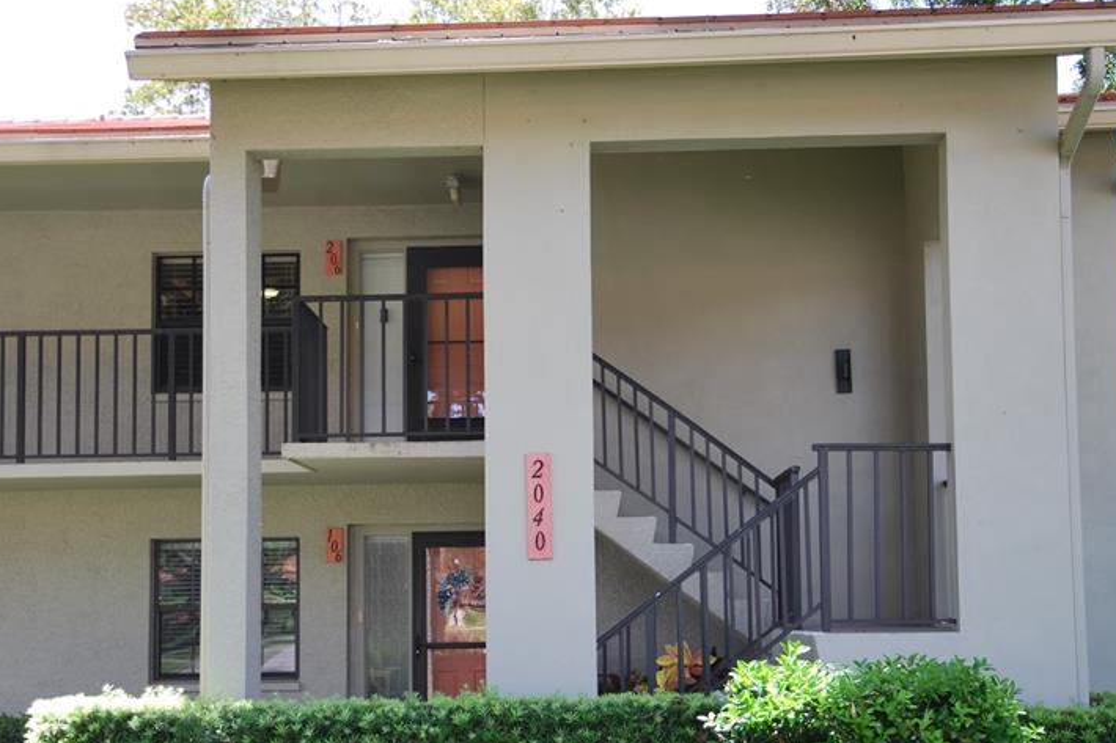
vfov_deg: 25.9
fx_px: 1612
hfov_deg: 38.2
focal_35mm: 52
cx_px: 503
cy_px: 477
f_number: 4.8
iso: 100
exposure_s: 1/80
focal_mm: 24
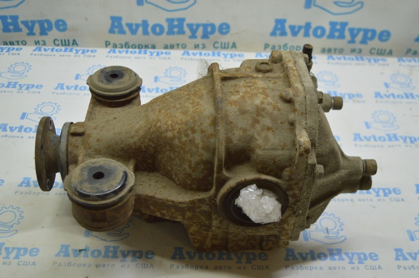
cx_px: 210
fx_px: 523
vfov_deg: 29.8
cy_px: 139
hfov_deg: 43.6
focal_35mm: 45
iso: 400
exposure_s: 1/60
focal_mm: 30
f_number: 4.2
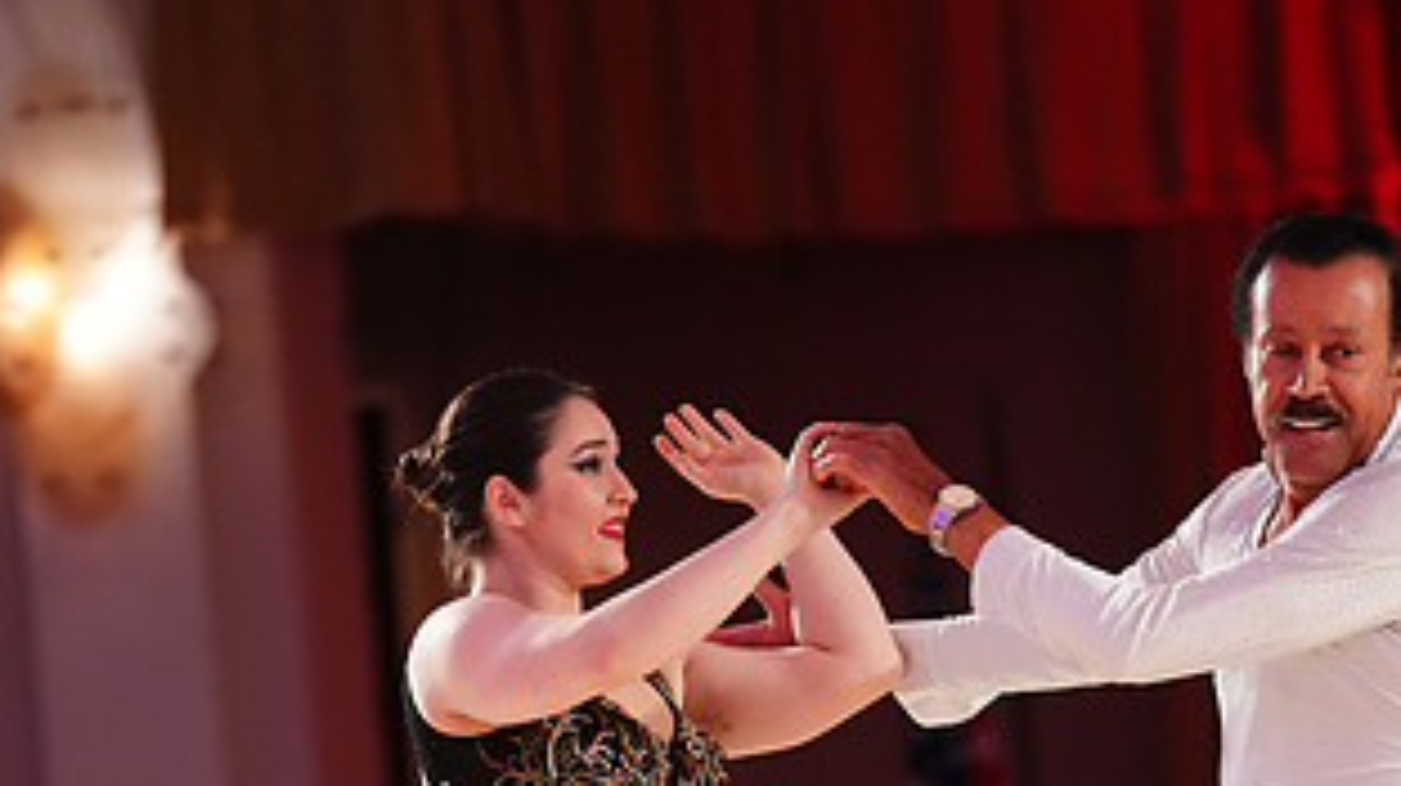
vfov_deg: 3.5
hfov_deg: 6.3
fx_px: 12733
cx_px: 658
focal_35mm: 343
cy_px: 1186
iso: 4000
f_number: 2.8
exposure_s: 1/500
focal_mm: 176
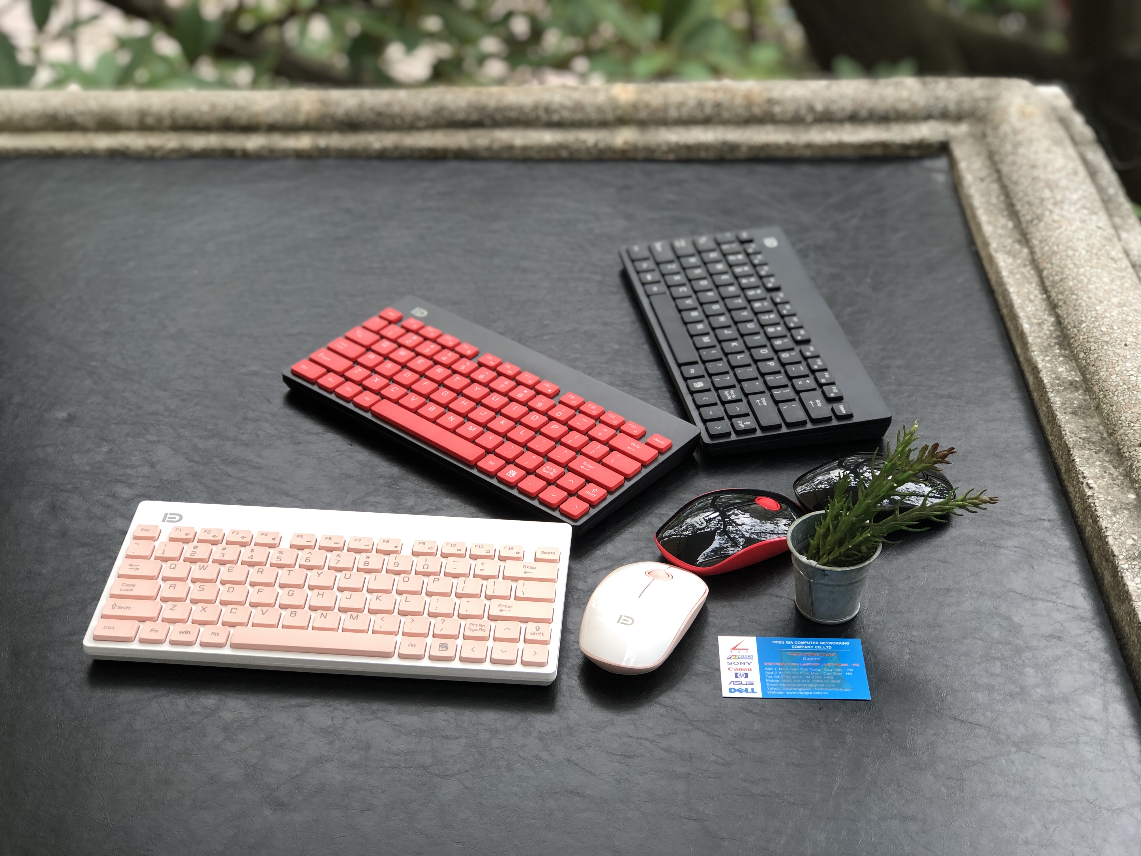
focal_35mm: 57
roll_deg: -0.3
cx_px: 570
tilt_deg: -34.5
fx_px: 1879
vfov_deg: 25.7
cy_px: 428
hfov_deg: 33.8
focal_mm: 6.6
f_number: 2.8
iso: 20
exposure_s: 1/30
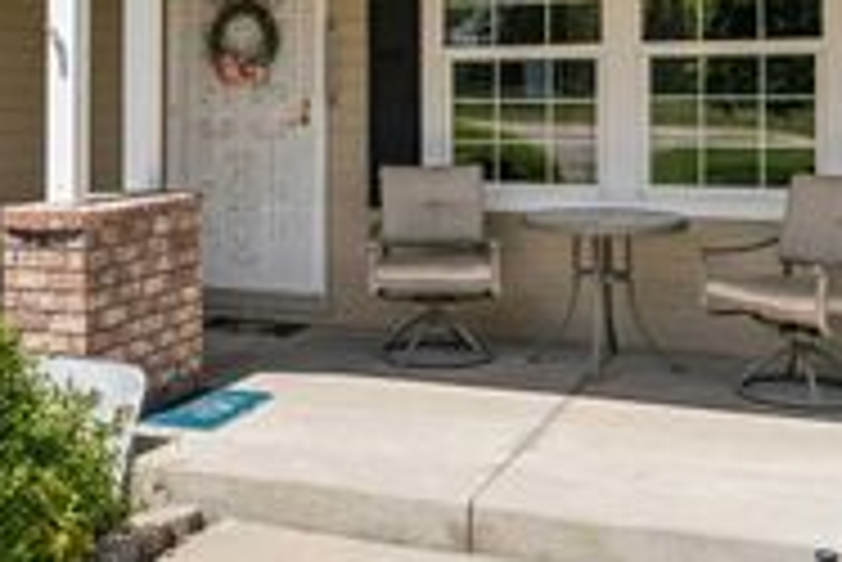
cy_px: 97
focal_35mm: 57
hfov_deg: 34.6
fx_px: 1323
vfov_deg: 23.6
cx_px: 212
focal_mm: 21.2
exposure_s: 1/250
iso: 400
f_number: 13
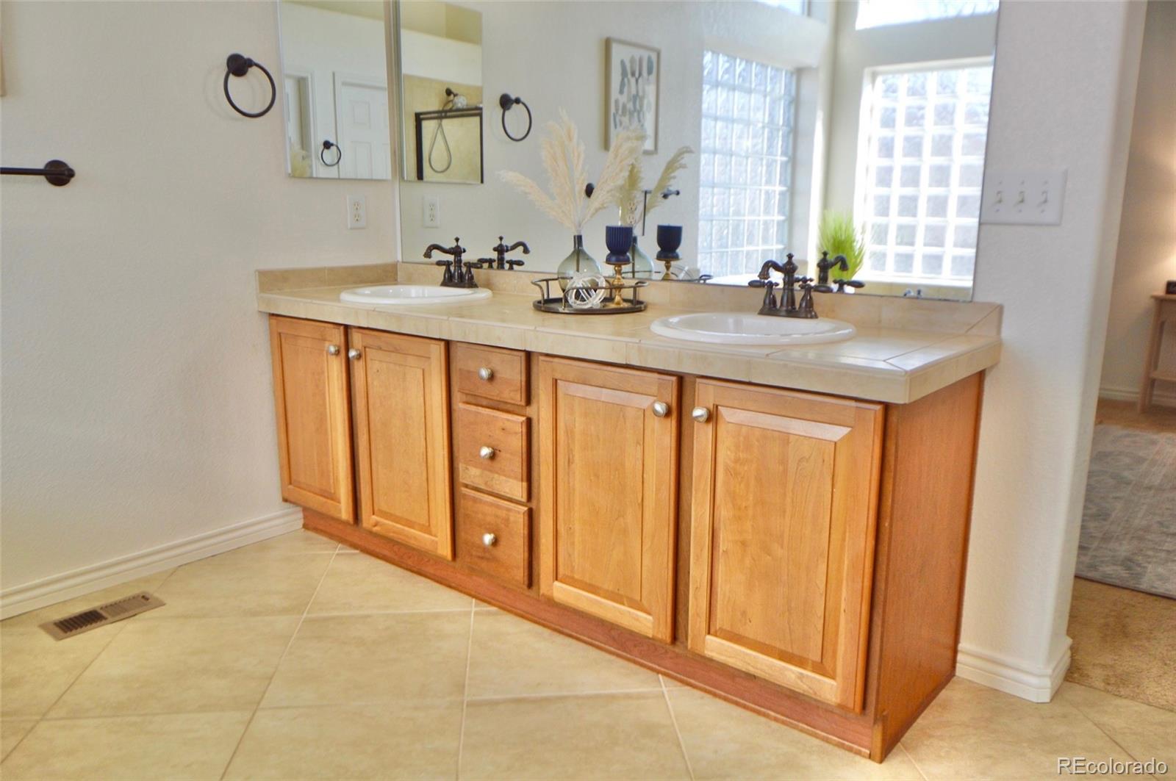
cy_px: 390
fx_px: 832
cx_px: 588
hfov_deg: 70.5
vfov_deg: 50.3
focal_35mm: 26
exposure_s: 1/125
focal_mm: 17
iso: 400
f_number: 5.6
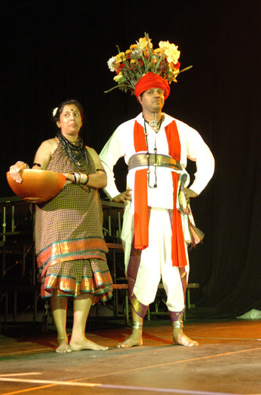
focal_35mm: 68
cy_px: 198
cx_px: 130
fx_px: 738
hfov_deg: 20.1
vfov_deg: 29.9
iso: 800
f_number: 2.8
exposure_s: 1/30
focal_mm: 45
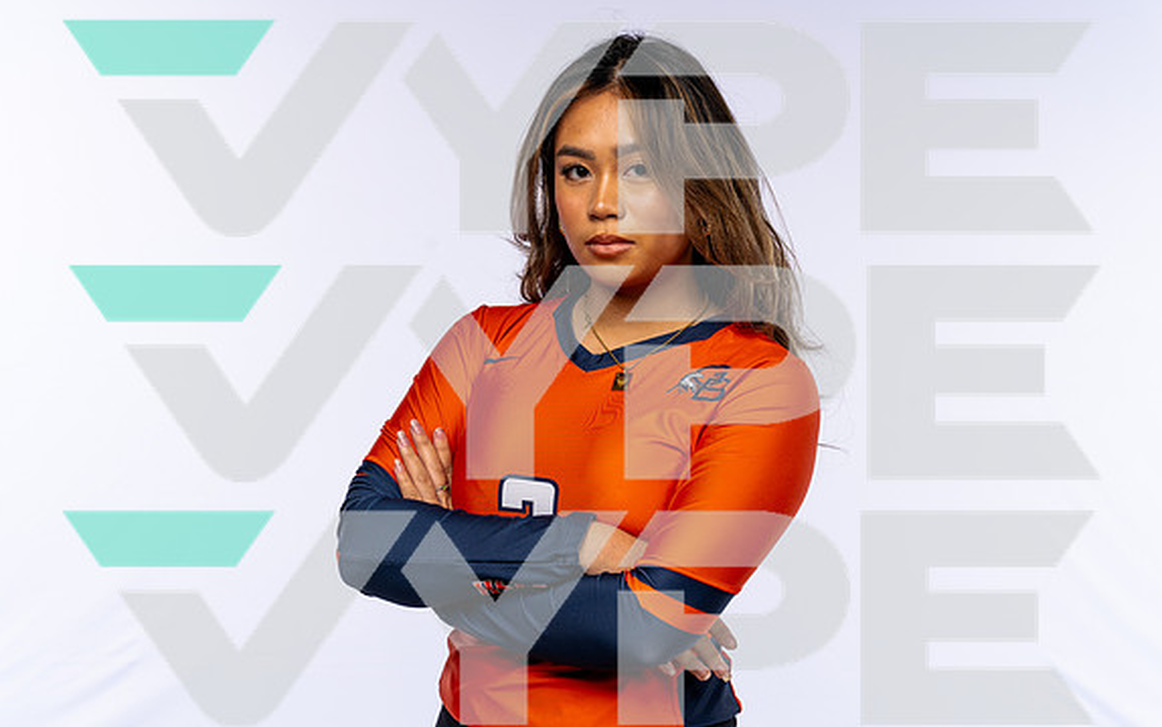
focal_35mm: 69
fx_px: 2186
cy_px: 374
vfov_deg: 18.9
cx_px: 585
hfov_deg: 29.8
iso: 200
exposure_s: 1/250
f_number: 7.1
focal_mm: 67
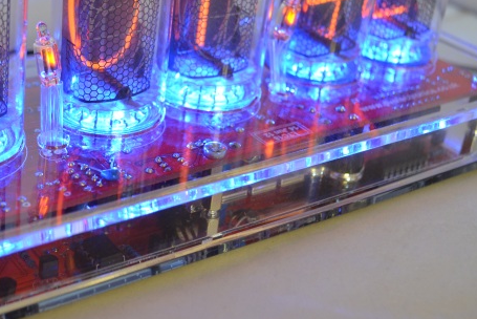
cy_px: 76
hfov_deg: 28.1
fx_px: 941
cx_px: 123
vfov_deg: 19.1
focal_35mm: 71
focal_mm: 30
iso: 800
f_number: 4.5
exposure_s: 1/60
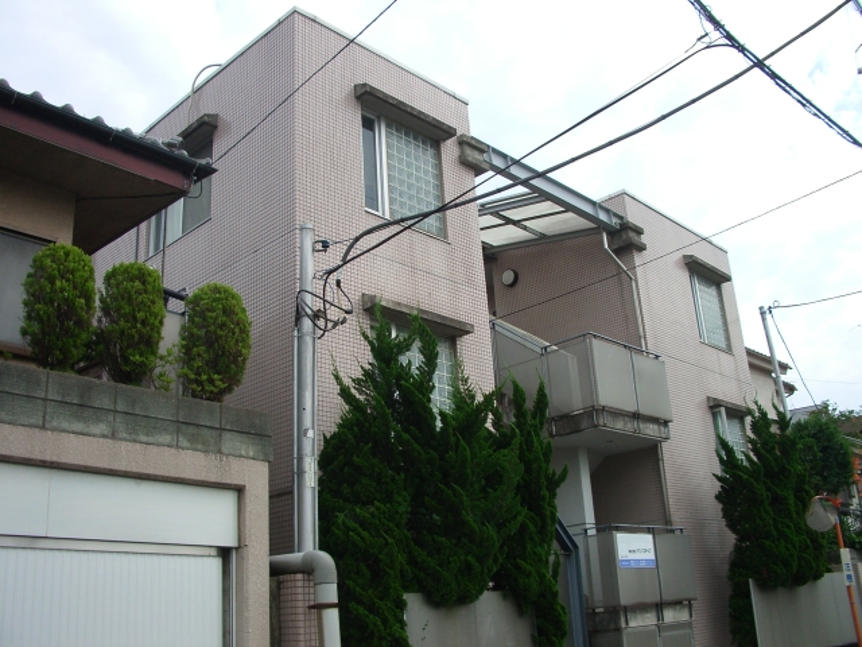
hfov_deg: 52.6
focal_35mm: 35
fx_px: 872
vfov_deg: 40.7
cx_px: 431
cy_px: 324
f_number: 4.3
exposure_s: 1/400
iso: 80
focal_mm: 5.8
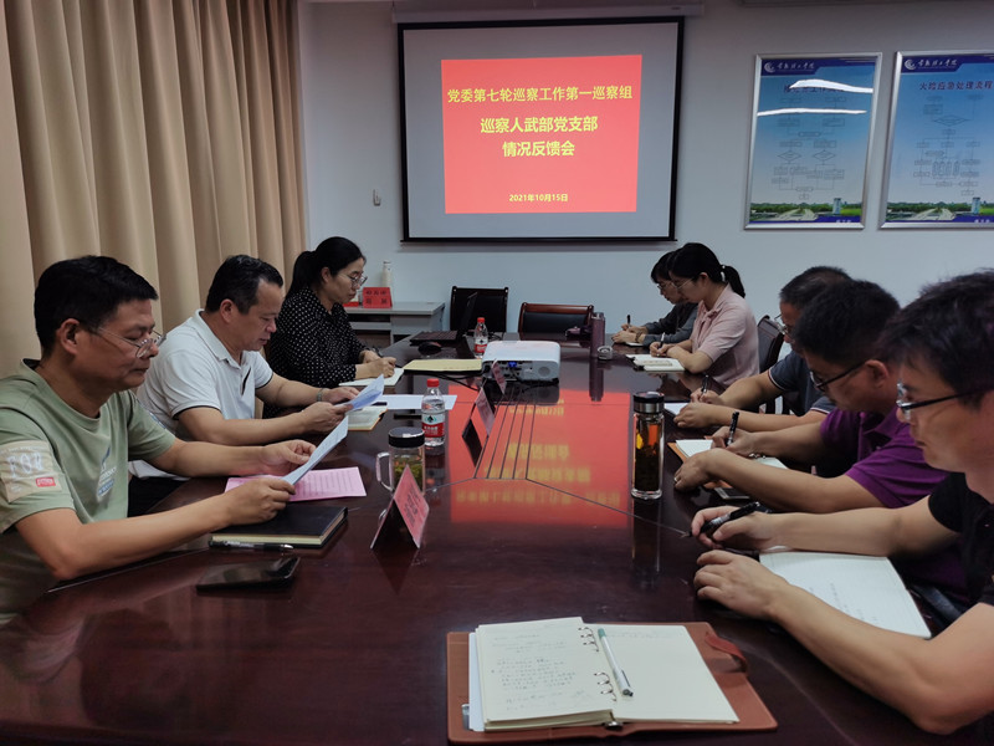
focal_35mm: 27
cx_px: 497
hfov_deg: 65.3
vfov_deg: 51.4
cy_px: 373
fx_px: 775
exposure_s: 1/100
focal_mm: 5.58
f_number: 1.8
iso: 80
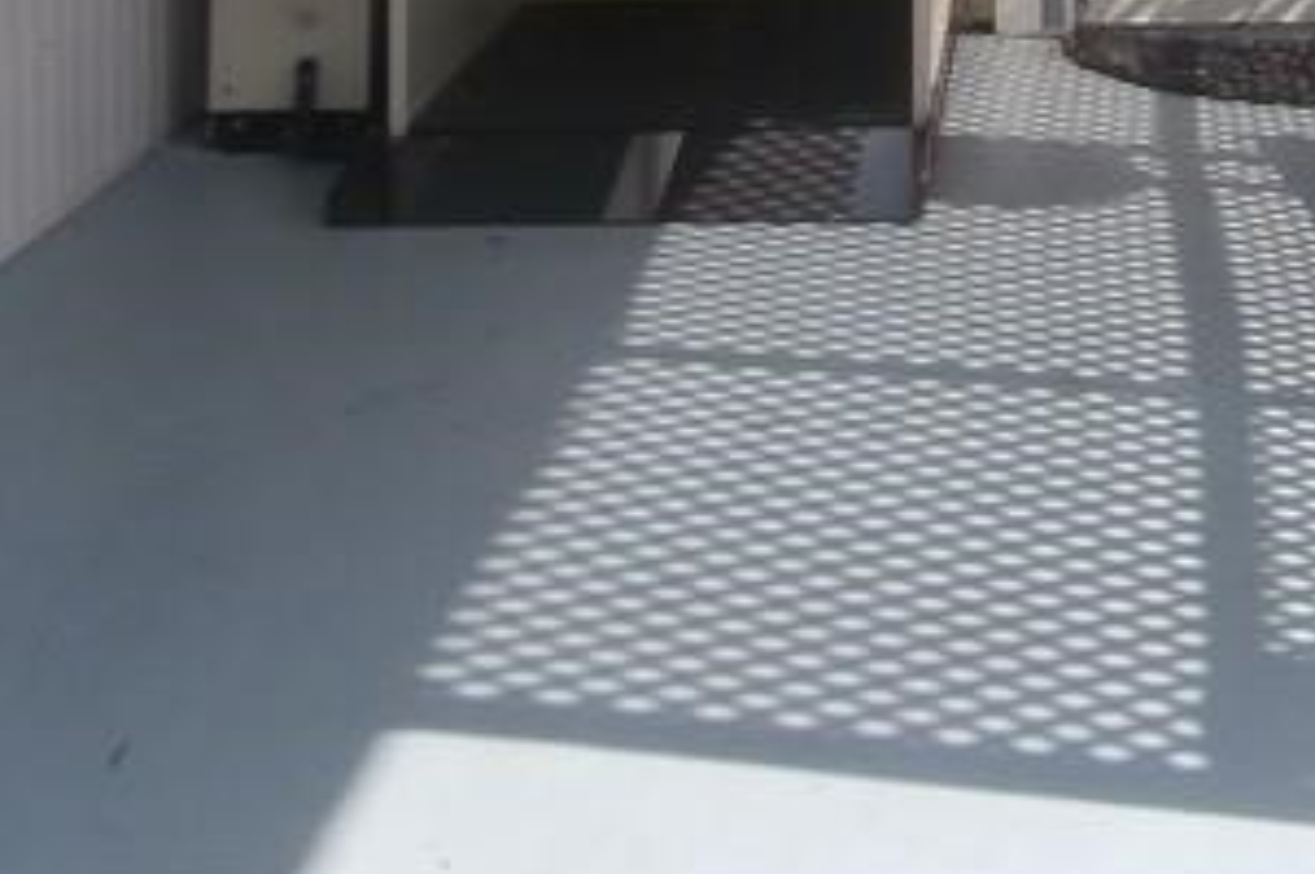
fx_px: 3101
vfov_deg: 14.3
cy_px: -669
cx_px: 1254
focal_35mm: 85
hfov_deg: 23.1
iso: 100
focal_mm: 4.2
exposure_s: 1/1000
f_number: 3
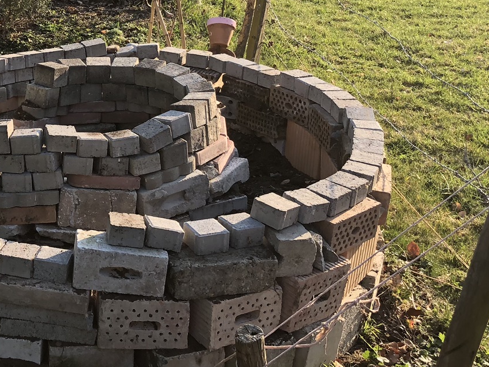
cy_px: 82
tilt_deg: -17.4
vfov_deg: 21.4
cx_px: 22
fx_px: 960
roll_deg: +0.1
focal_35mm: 68
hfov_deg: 27.2
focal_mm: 3.99
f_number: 1.8
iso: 20
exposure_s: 1/421
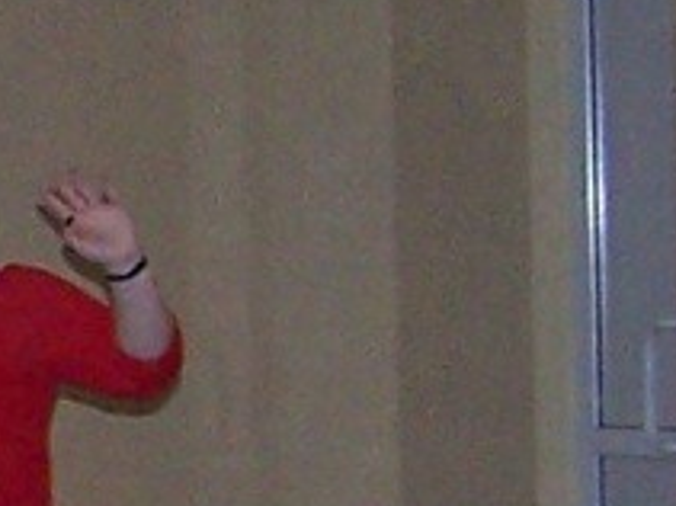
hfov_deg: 6.3
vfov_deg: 5.1
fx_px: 5621
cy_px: 823
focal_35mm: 288
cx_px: -1301
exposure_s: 1/60
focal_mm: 6.3
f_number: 2.8
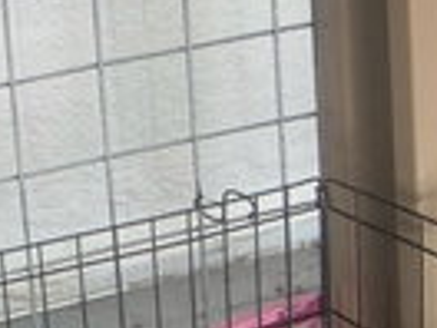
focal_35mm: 87
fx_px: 1098
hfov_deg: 17.9
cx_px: -354
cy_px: -84
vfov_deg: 16.2
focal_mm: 2.69
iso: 80
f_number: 1.9
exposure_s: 1/60
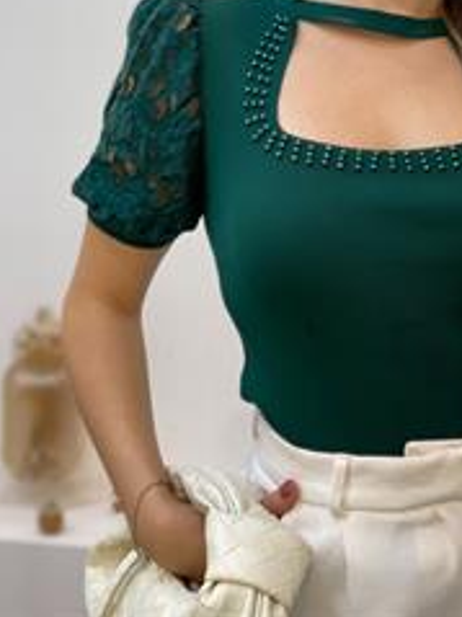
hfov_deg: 16.4
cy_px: 86
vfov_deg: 21.4
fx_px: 1603
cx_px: 310
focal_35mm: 90
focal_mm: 6
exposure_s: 1/100
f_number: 2
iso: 100
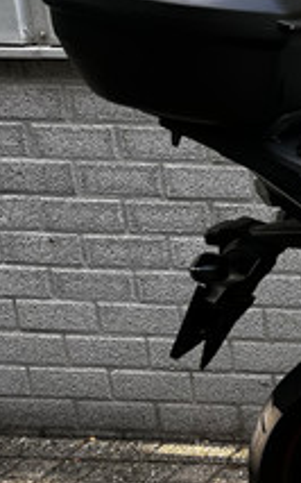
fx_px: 1090
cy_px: 308
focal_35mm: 83
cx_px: 715
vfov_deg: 24.8
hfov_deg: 12.5
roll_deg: -0.5
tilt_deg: -19.1
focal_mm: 5.1
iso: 64
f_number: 1.6
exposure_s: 1/122
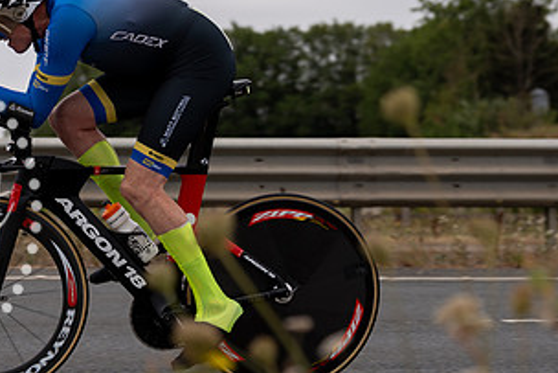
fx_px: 2171
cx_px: 154
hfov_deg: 14.6
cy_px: 115
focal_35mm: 140
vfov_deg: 9.8
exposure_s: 1/800
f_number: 3.5
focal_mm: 70
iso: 100
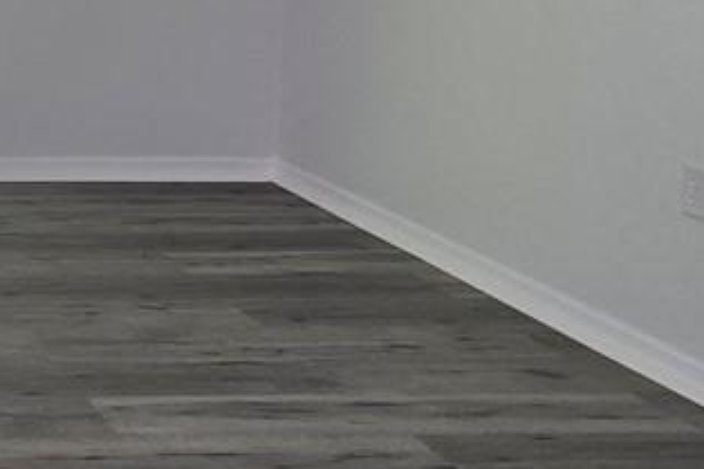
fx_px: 1349
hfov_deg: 22.8
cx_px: -399
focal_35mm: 69
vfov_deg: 19.0
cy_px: -25
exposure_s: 1/60
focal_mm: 2.2
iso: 50
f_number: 2.2
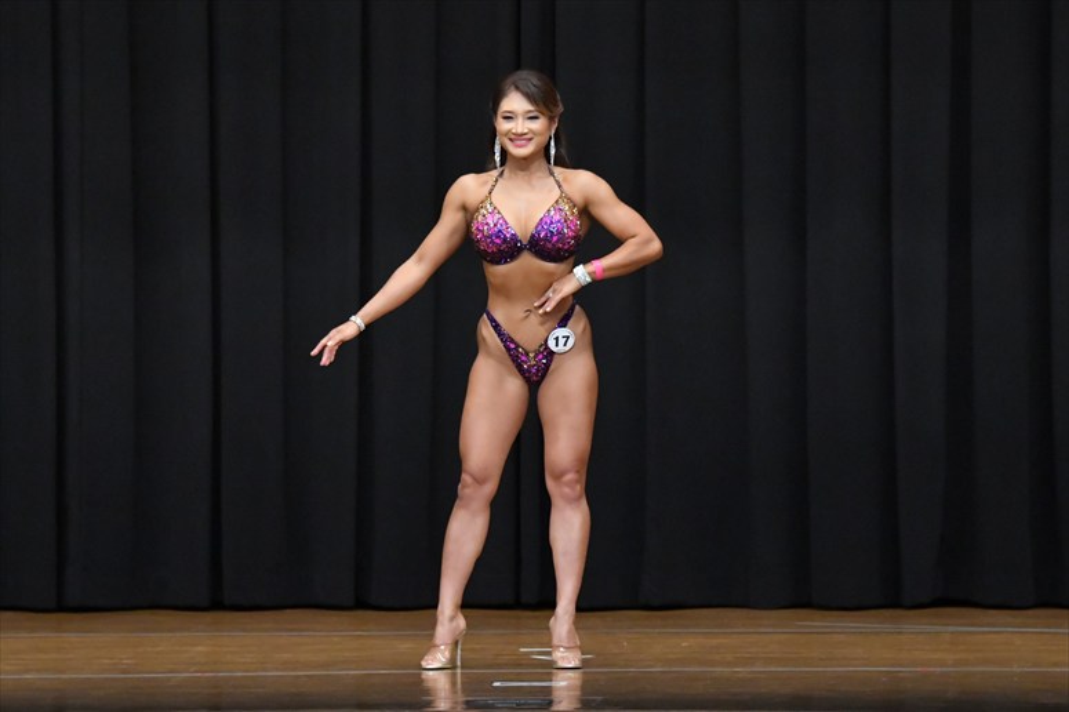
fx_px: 7123
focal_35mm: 240
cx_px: 534
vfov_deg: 5.7
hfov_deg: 8.6
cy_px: 356
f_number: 5.6
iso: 8000
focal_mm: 160
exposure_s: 1/400
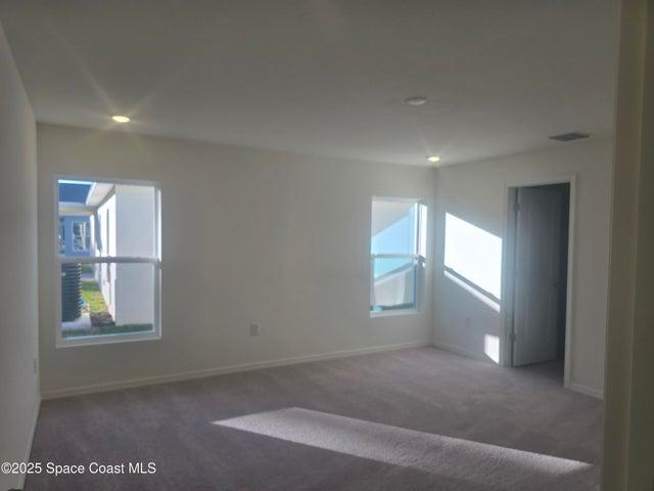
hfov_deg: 73.9
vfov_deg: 58.9
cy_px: 246
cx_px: 327
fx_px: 435
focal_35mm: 23
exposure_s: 1/150
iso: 12
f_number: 1.7
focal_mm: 6.3
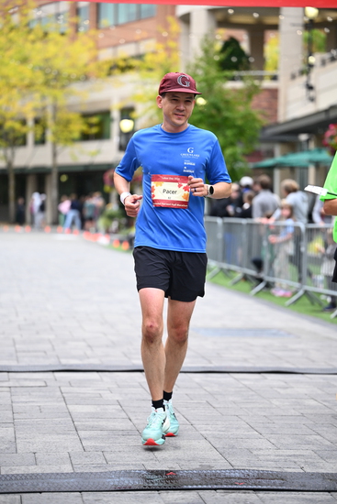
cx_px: 168
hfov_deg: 14.0
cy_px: 252
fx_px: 1375
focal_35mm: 98
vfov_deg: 20.8
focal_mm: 98
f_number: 2.8
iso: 1250
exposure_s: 1/2000
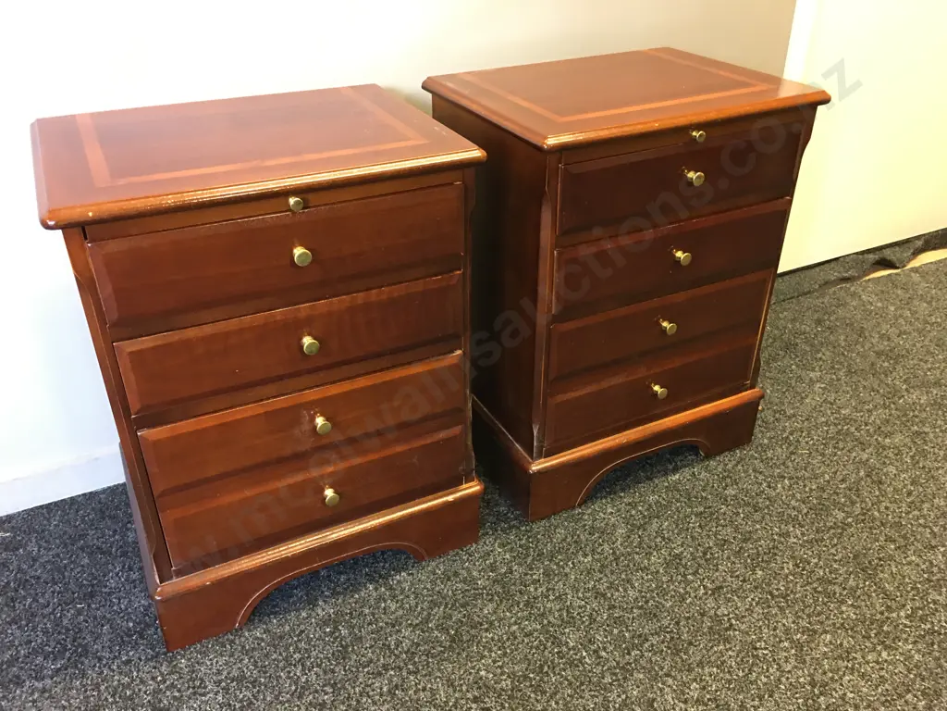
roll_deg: +0.7
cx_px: 474
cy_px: 356
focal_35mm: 29
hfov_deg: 61.7
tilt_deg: -28.2
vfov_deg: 48.2
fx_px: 793
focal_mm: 4.15
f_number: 2.2
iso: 100
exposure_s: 1/8
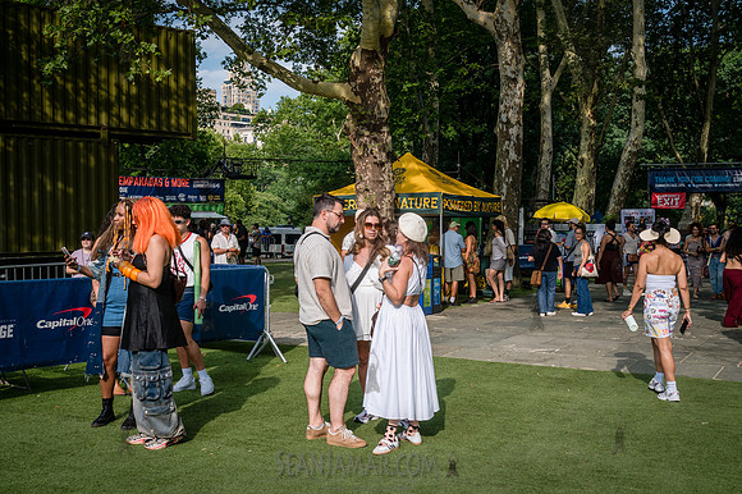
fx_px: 836
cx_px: 371
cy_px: 247
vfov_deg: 32.9
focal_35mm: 41
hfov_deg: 47.9
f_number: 4.5
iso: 640
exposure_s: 1/2000
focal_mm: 40
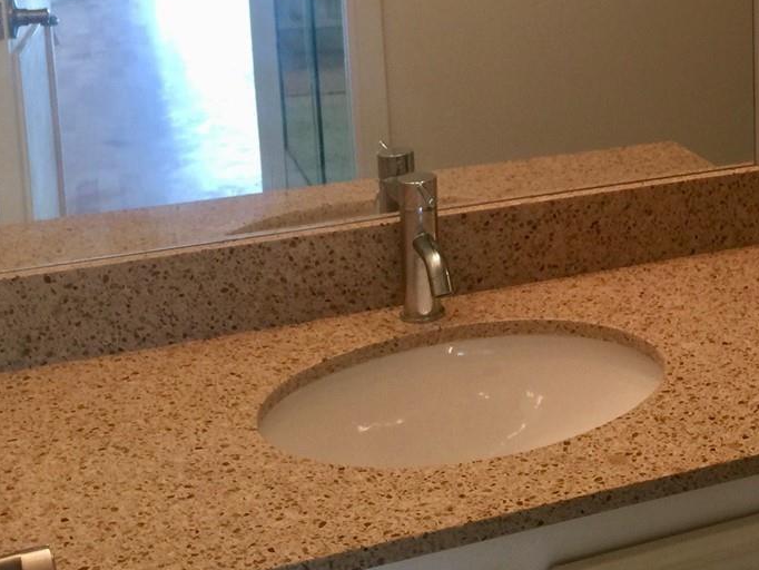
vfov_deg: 20.8
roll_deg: +0.0
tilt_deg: -7.2
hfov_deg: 26.2
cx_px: 850
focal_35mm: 68
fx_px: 1492
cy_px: -27
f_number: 2.2
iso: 32
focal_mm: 4.15
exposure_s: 1/30
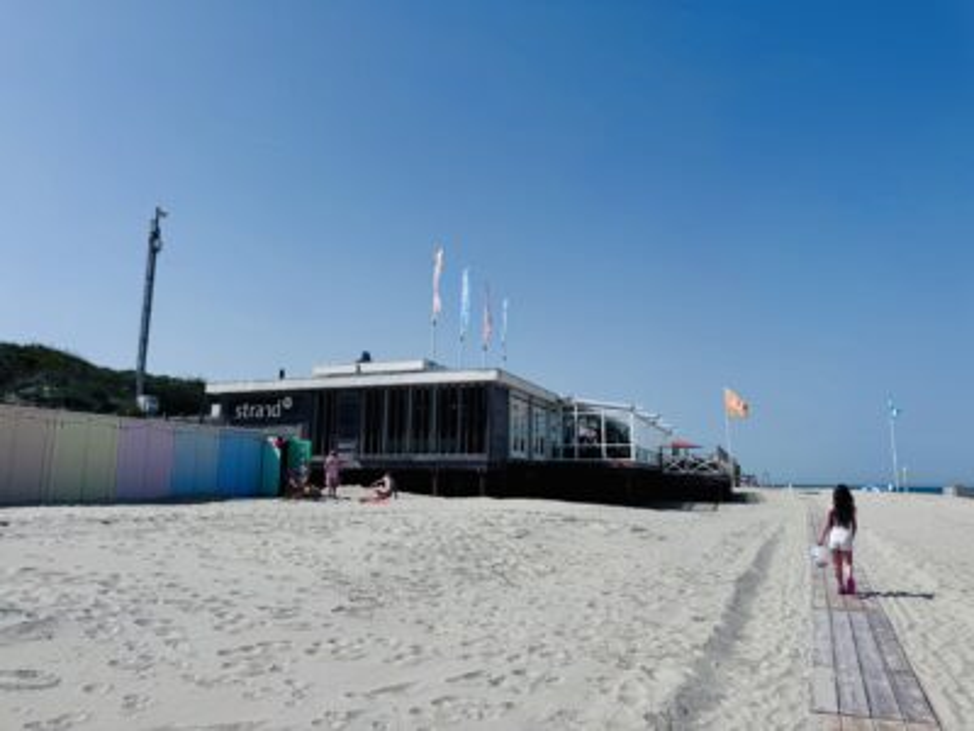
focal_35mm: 24
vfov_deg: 56.8
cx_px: 487
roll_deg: +2.4
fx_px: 675
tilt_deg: +10.4
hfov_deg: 71.6
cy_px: 366
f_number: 1.78
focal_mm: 6.76
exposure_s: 1/10417
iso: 80
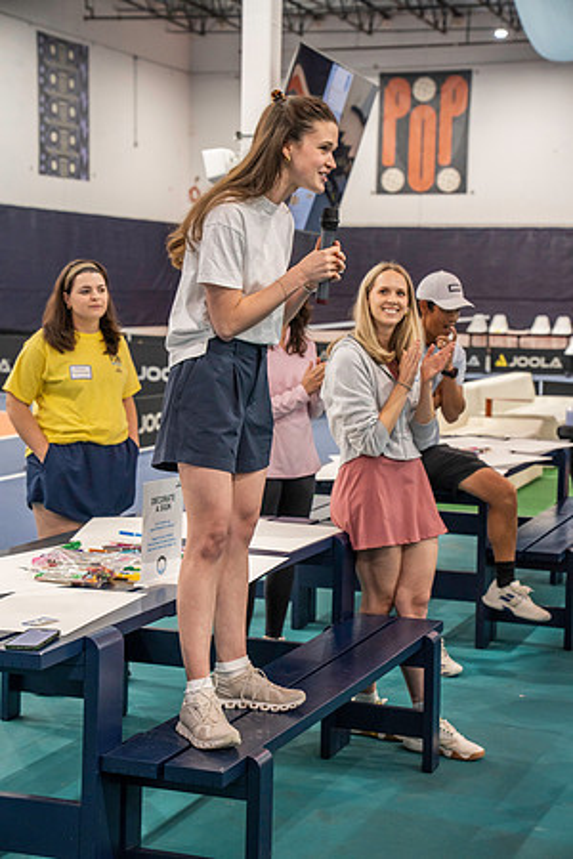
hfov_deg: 19.5
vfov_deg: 28.8
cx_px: 286
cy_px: 430
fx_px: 1671
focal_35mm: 70
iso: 3200
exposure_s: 1/160
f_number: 5
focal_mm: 70
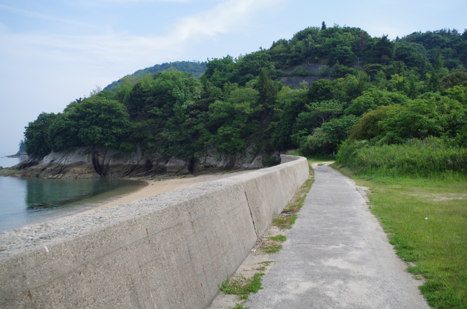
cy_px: 154
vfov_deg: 42.1
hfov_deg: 60.4
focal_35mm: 31
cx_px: 234
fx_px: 401
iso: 160
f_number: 5
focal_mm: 21.25
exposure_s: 1/500
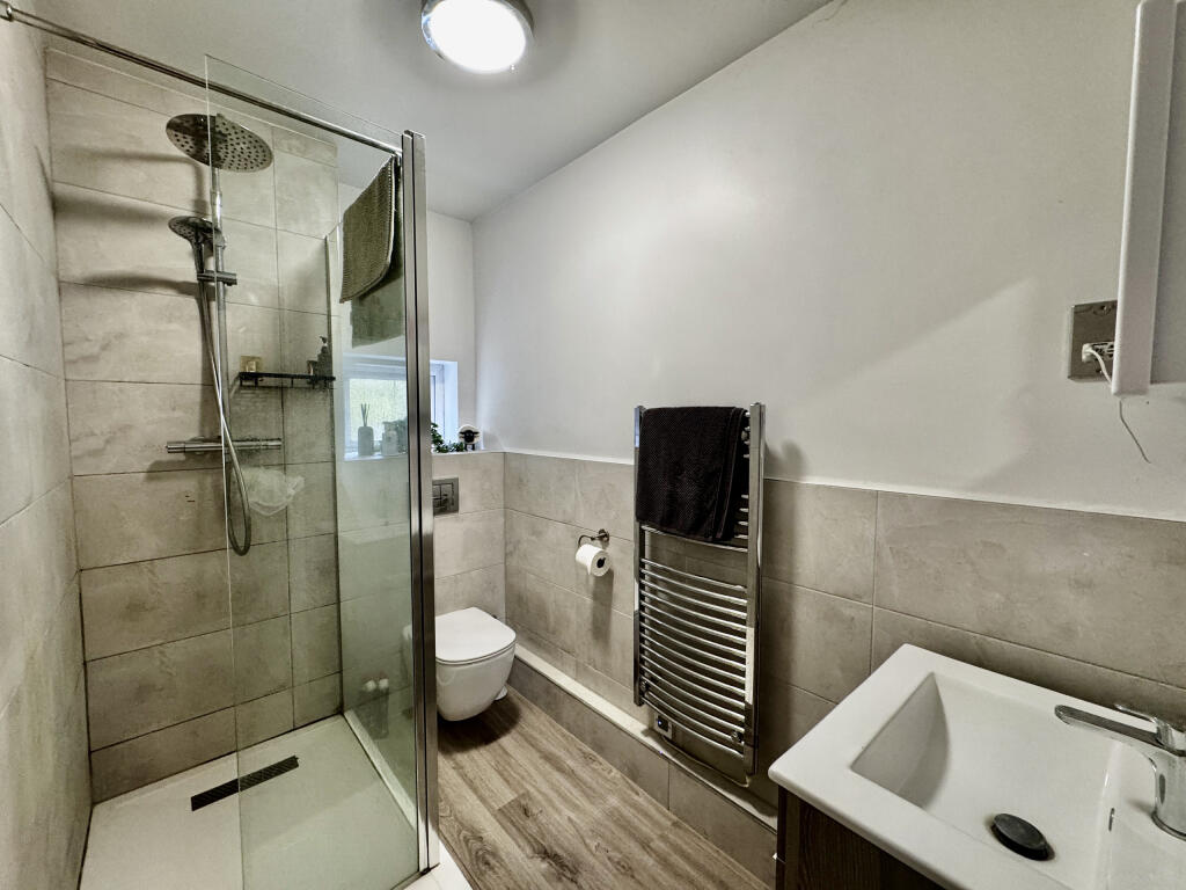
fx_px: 480
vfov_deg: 85.7
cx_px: 593
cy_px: 445
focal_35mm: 14
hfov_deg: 102.1
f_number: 2.2
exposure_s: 1/50
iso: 250
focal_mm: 2.22
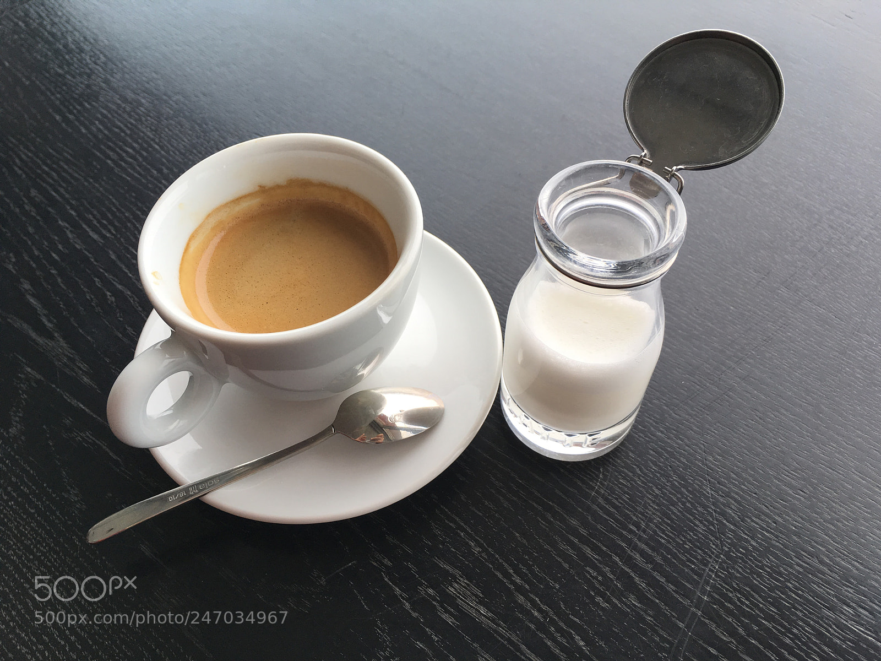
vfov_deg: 48.2
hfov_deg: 61.7
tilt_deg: -55.4
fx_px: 738
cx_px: 440
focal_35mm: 29
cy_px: 330
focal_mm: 4.15
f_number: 2.2
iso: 32
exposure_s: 1/100
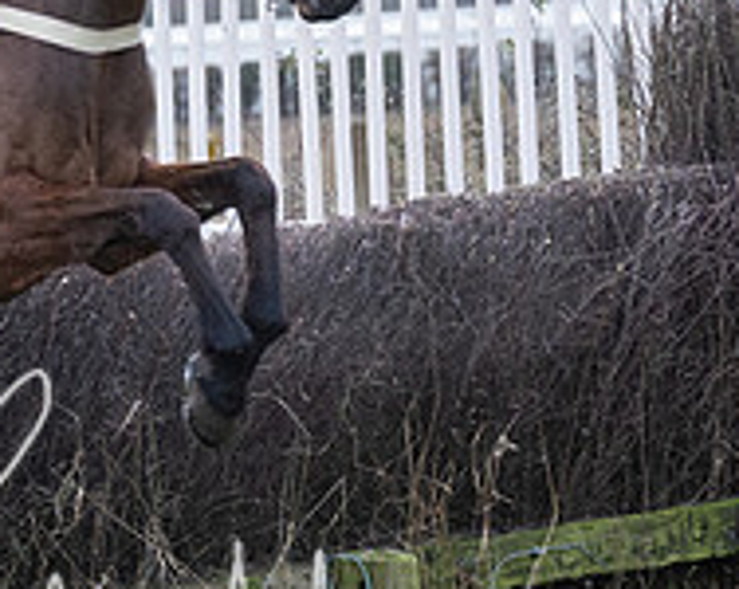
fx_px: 8281
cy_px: 297
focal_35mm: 379
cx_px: 52
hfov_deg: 5.1
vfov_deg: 4.1
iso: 800
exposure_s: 1/1250
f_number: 2.8
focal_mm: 70
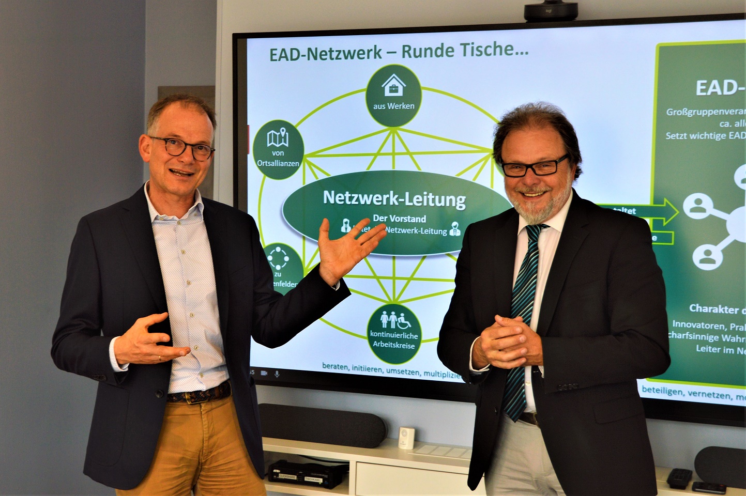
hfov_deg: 43.6
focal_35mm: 45
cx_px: 373
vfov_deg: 29.8
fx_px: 932
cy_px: 248
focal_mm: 30
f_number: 4
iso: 180
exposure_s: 1/250
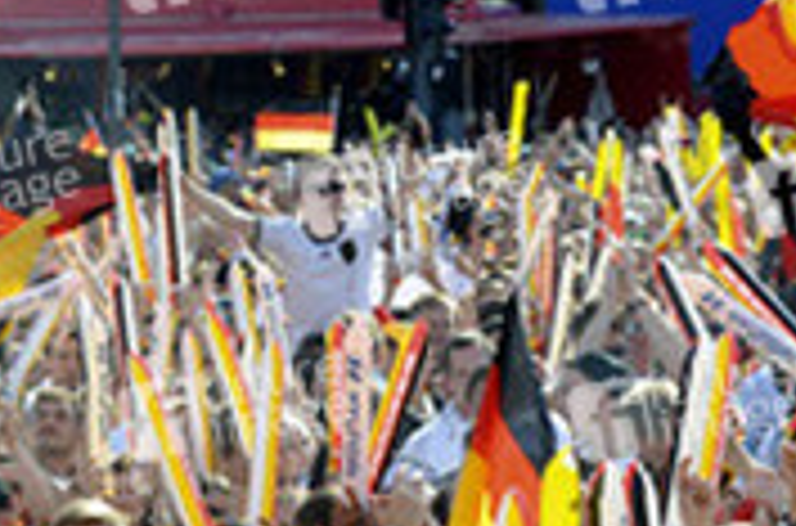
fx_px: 5182
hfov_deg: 8.7
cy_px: 522
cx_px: -155
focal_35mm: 235
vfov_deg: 5.8
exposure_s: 1/500
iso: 320
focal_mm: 92
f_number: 7.1
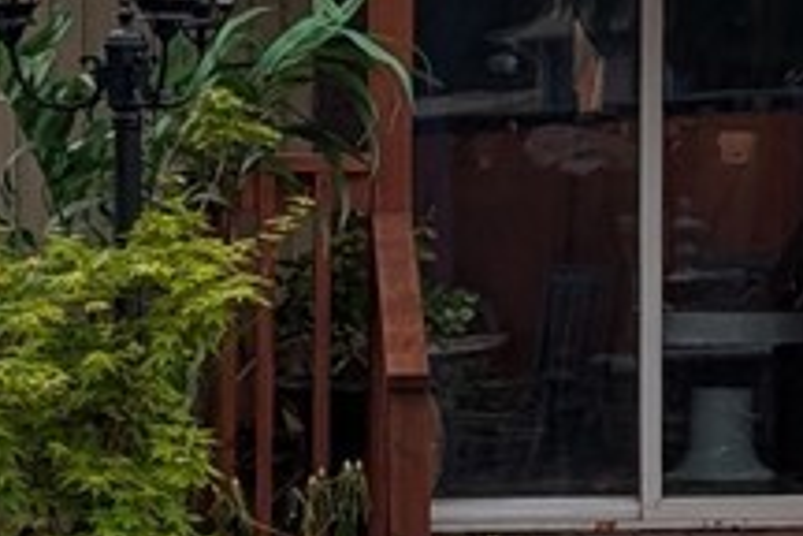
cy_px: 147
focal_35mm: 185
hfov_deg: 11.0
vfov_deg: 7.4
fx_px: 4126
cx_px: 862
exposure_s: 1/1323
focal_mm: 6.9
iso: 21
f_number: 1.68
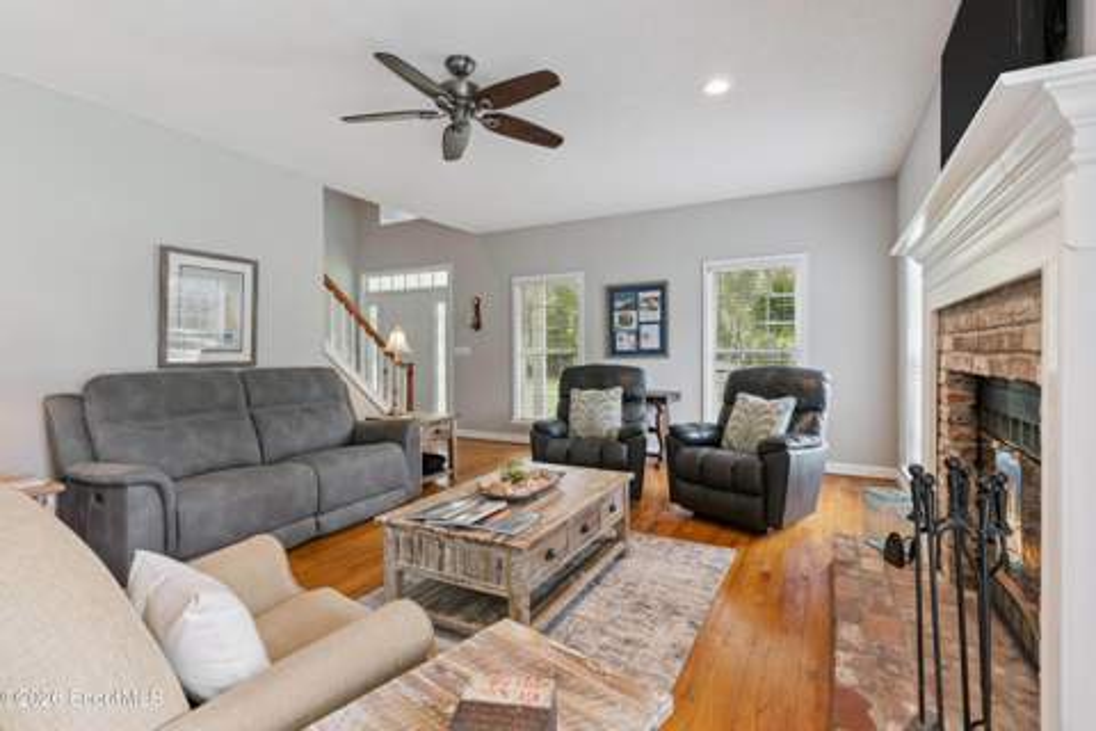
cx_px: 548
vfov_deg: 70.4
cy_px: 366
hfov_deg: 93.3
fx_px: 518
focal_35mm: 17
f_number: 8
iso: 250
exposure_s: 1/25
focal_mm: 17
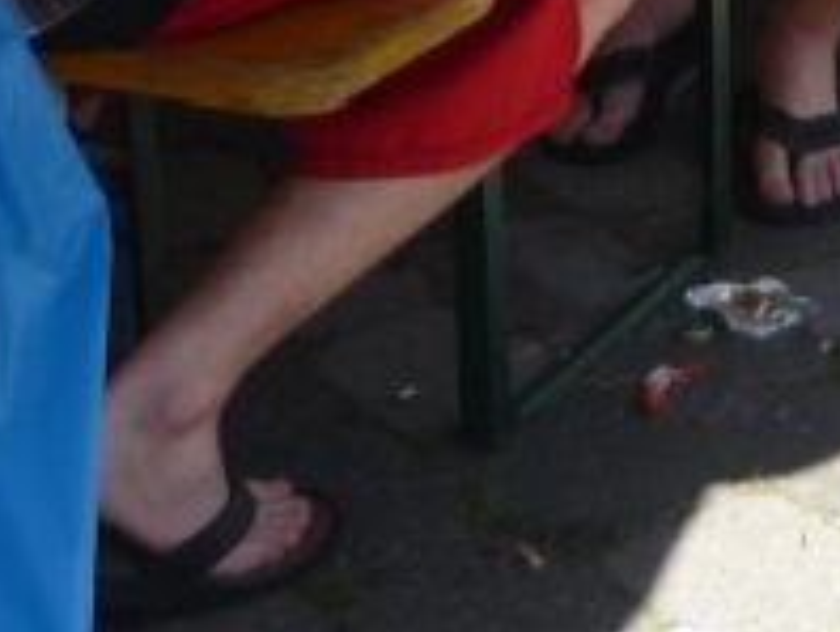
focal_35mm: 133
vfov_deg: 10.5
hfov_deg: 14.3
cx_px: 1031
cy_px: -534
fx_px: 3231
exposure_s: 1/400
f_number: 2.8
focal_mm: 5.5
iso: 100
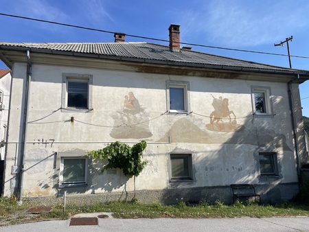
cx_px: 154
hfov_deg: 67.3
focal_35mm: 26
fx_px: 232
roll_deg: +0.6
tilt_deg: +9.2
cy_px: 116
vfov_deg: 53.1
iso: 32
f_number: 1.6
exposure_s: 1/4292
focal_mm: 4.2
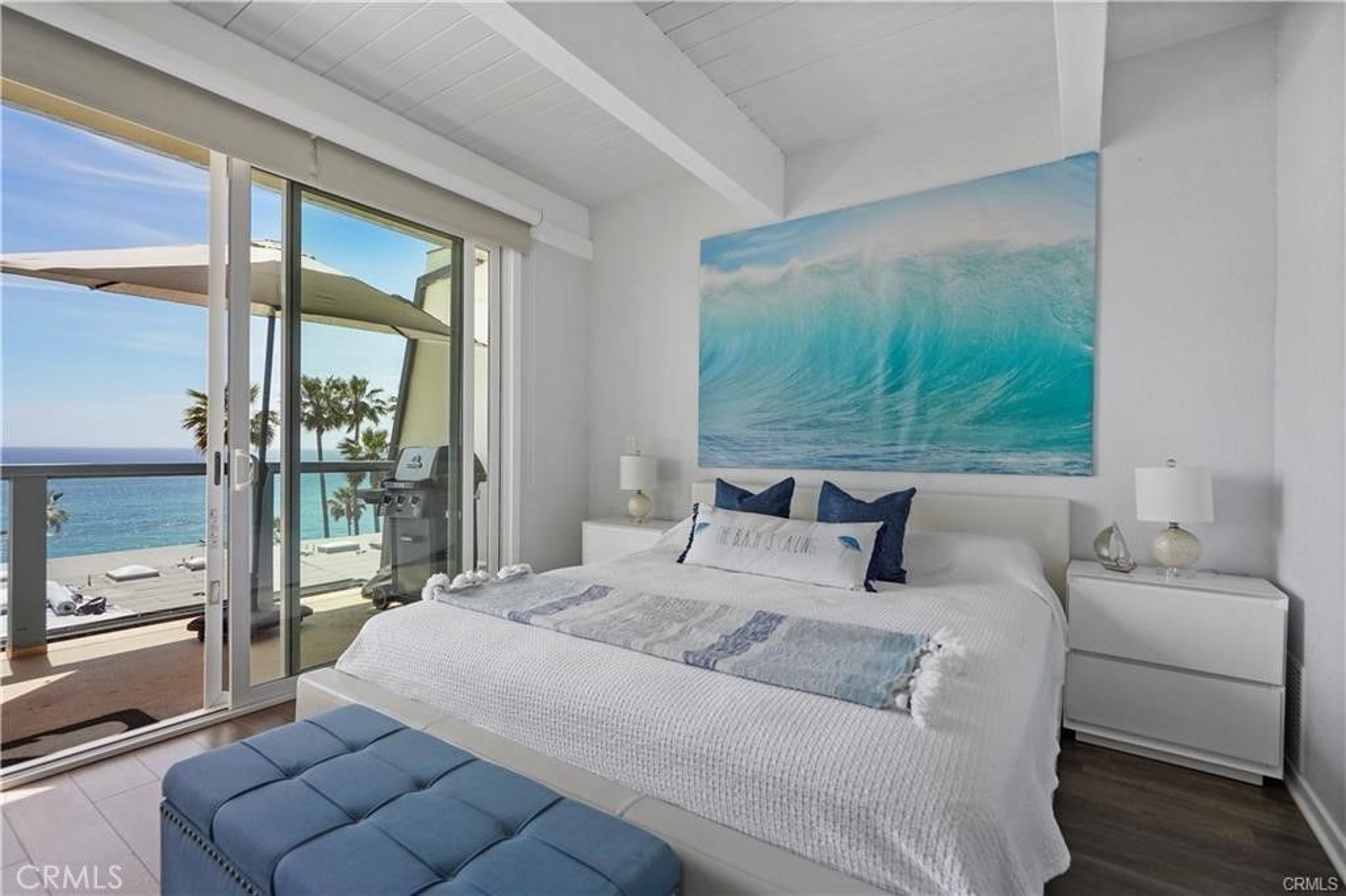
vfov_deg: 73.7
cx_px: 673
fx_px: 598
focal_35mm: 16
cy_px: 448
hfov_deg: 96.8
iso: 4000
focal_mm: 16
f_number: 8
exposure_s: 1/125
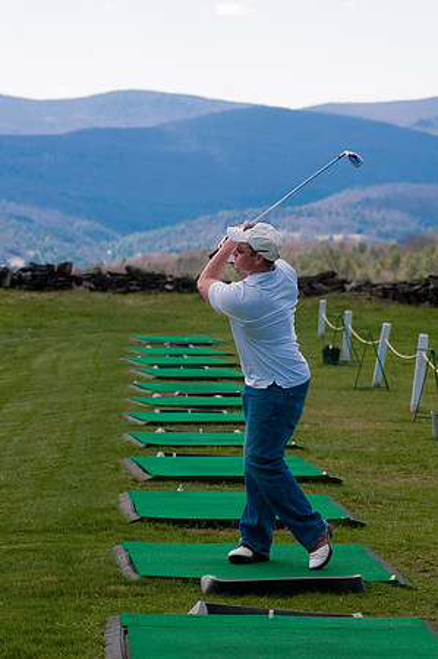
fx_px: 2744
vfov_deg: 13.7
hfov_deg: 9.1
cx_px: 219
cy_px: 330
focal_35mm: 150
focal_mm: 100
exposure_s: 1/500
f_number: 5.6
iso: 100
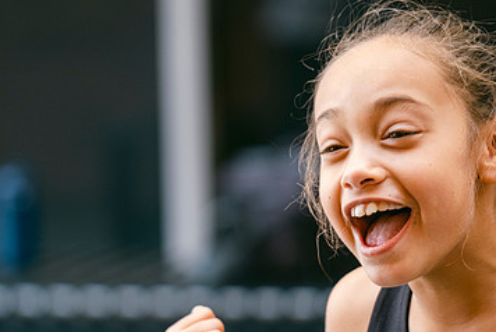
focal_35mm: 303
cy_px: 249
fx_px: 4178
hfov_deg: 6.8
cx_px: 216
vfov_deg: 4.5
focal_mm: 124.3
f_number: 2.8
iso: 320
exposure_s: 1/125
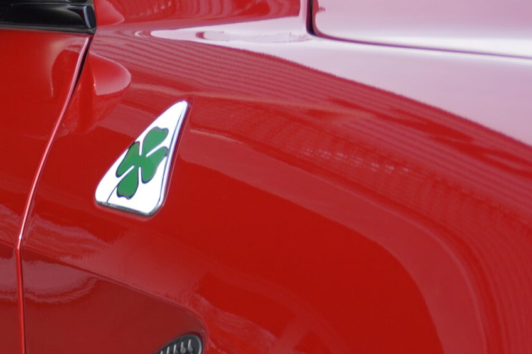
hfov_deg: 12.8
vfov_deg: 8.7
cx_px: -223
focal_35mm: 154
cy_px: 482
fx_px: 2274
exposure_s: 1/160
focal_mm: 34
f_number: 5.6
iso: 160
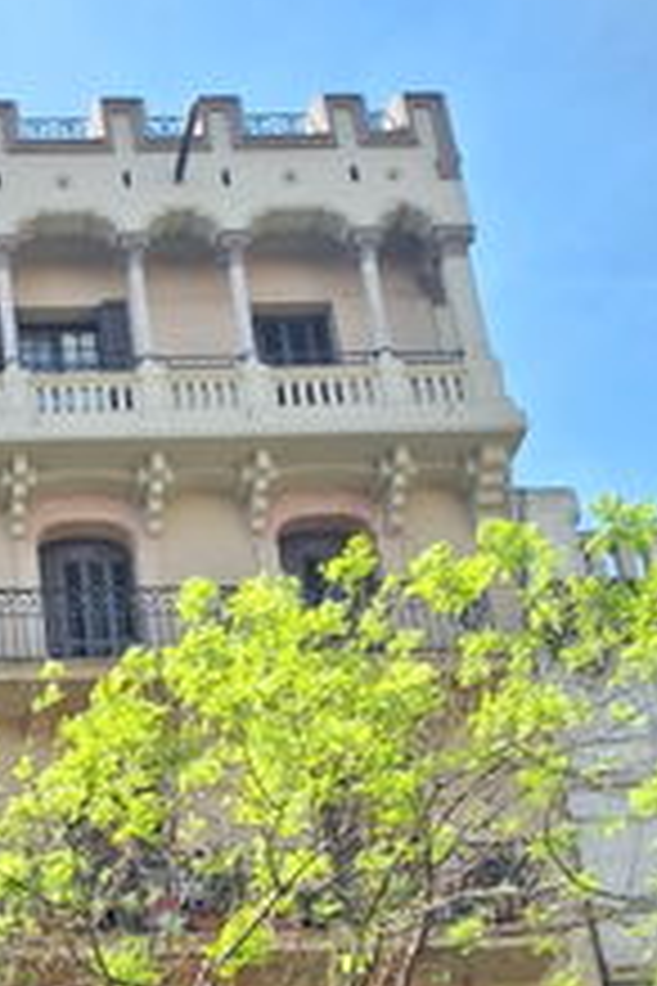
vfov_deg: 25.5
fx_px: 1916
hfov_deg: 17.5
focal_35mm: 70
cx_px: -324
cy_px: 1225
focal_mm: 5.54
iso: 40
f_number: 1.8
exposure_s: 1/846
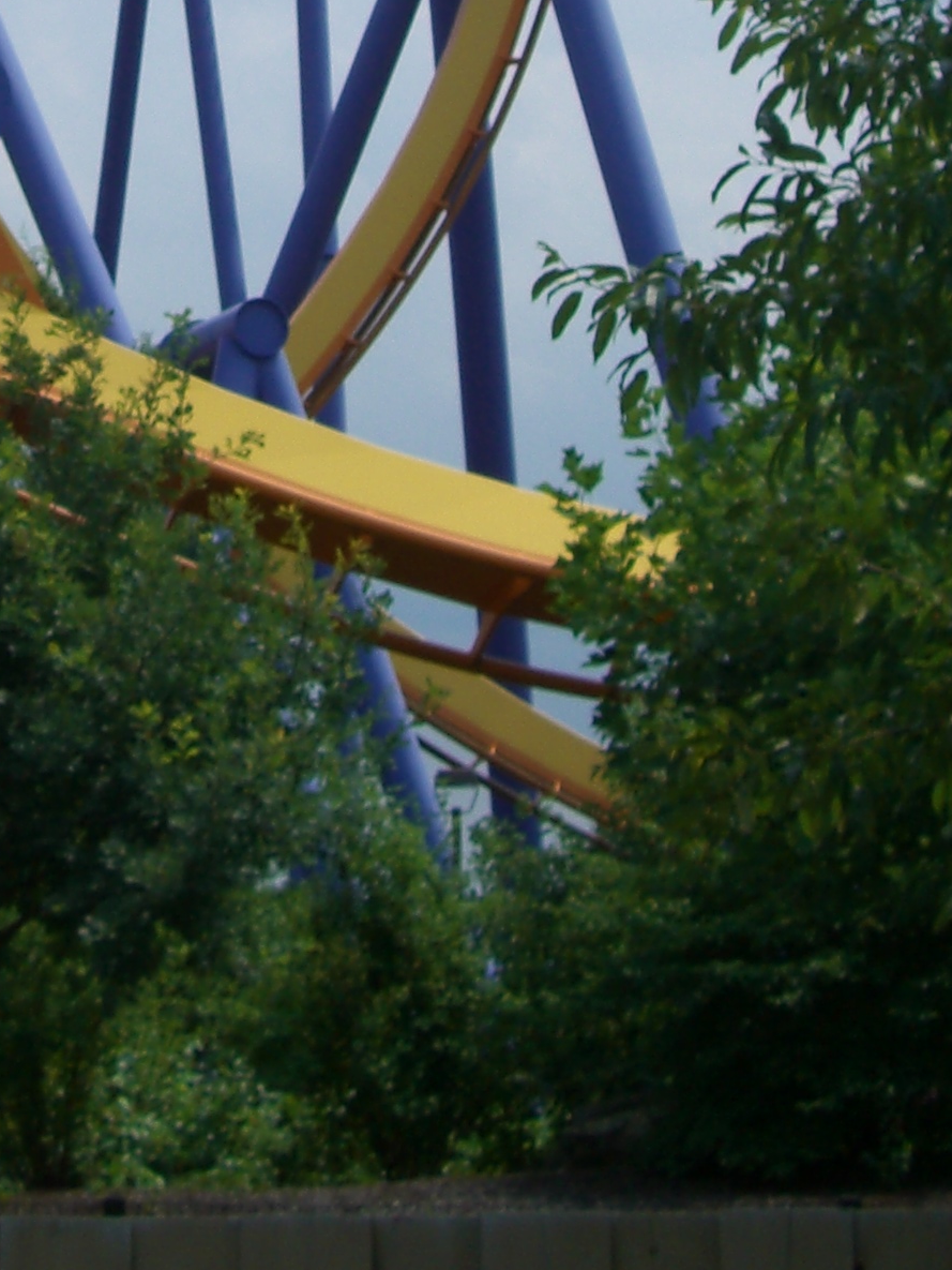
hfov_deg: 12.6
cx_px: 104
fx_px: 4289
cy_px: -184
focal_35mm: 117
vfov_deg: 16.3
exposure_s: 1/500
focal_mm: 7.9
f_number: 5.6
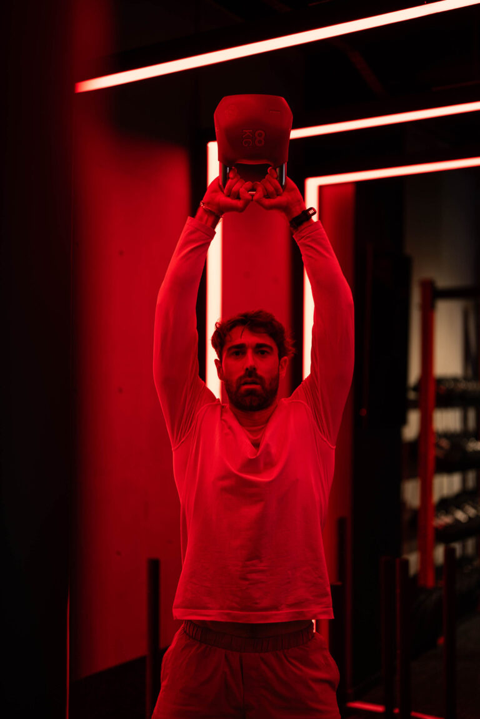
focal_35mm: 50
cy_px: 360
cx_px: 240
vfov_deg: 39.6
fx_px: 1000
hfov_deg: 27.0
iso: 100
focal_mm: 50
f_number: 1.2
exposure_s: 1/25
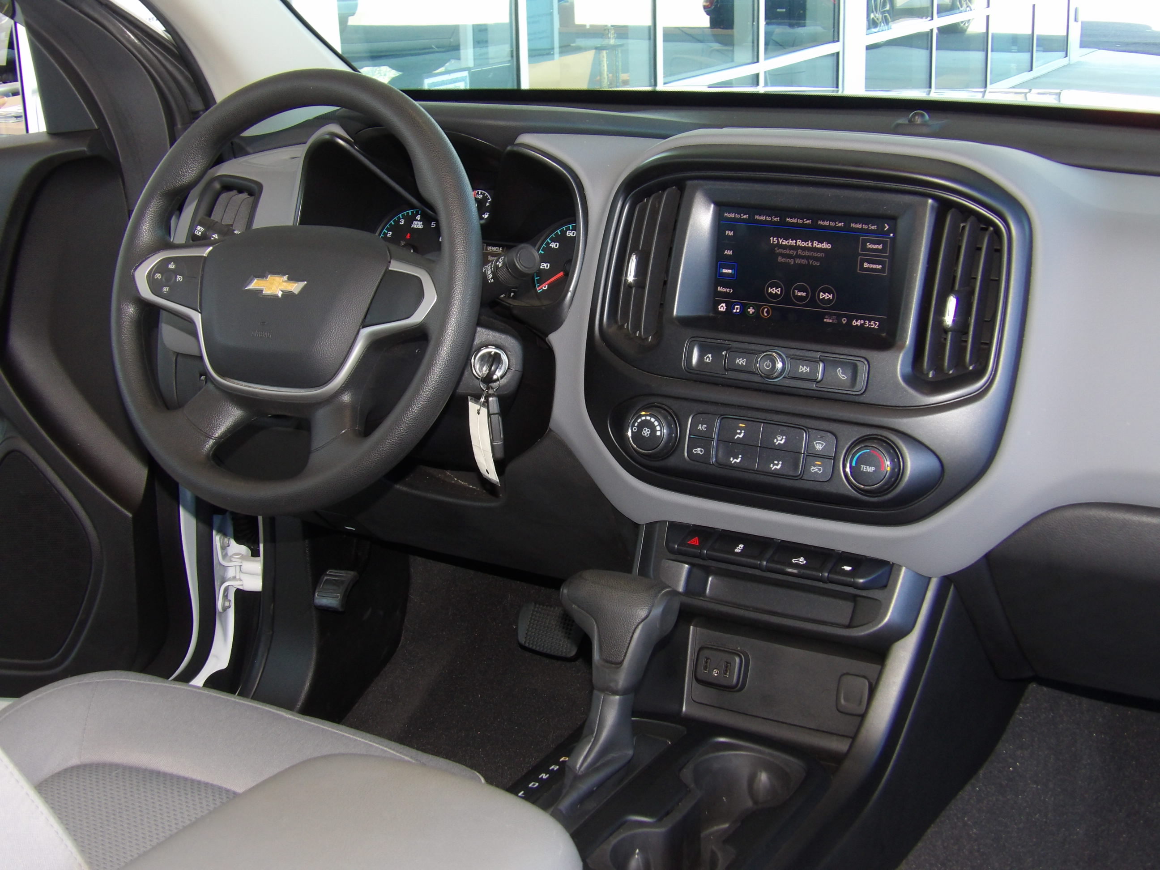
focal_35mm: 46
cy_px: 435
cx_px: 580
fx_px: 1541
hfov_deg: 41.2
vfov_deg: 31.5
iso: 200
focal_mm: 8.2
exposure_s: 1/29
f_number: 3.8
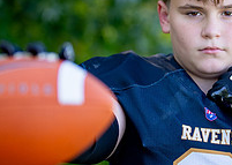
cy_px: 99
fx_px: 1086
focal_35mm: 165
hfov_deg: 12.1
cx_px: 221
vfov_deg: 8.7
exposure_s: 1/1250
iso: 100
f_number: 1.2
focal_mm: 50
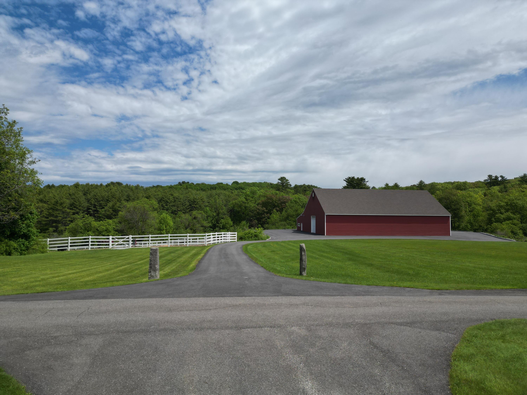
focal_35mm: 24
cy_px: 198
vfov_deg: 56.8
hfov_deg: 71.6
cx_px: 264
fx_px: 365
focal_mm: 6.72
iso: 110
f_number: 1.7
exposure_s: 1/5000
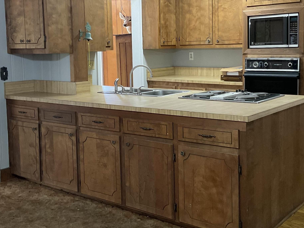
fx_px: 430
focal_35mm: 49
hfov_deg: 38.9
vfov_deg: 29.5
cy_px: 82
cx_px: 160
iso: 160
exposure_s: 1/60
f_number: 1.8
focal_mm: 3
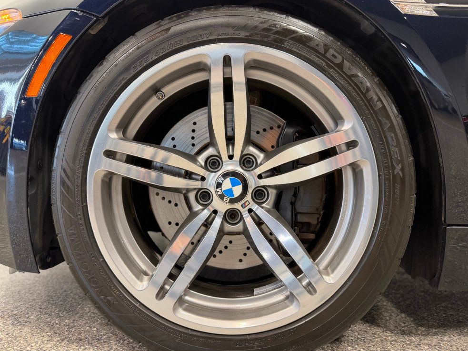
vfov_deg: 54.9
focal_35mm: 25
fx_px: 338
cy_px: 175
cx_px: 229
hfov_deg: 69.4
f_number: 1.78
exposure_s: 1/120
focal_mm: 6.76
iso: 160
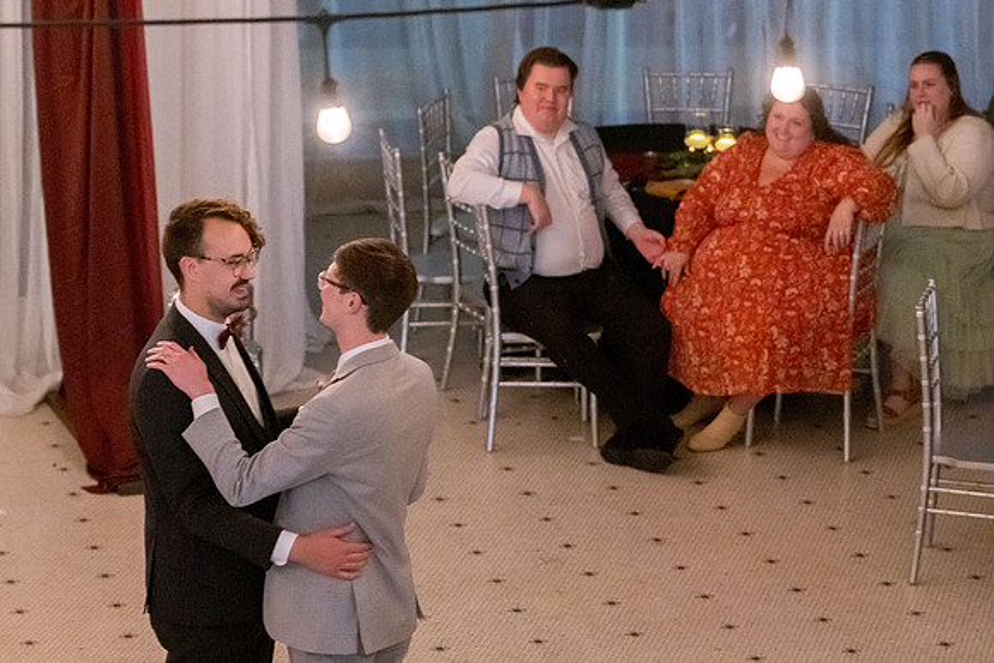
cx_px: 497
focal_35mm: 70
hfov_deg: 28.8
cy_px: 332
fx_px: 1933
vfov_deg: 19.5
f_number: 2.8
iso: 6400
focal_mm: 70
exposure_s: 1/80
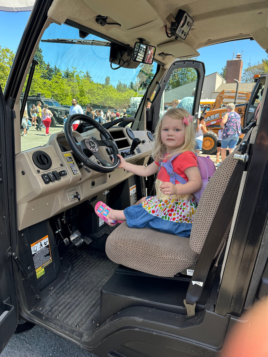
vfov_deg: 71.6
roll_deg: -2.5
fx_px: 248
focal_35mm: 24
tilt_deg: -12.6
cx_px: 134
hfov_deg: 56.8
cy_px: 178
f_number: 1.78
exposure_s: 1/667
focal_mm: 6.86
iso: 80
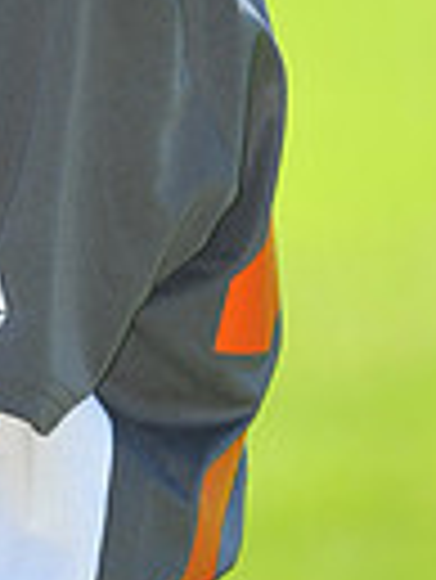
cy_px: -472
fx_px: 14503
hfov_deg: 1.7
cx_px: -175
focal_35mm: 865
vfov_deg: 2.3
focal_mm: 200
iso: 320
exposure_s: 1/800
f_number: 5
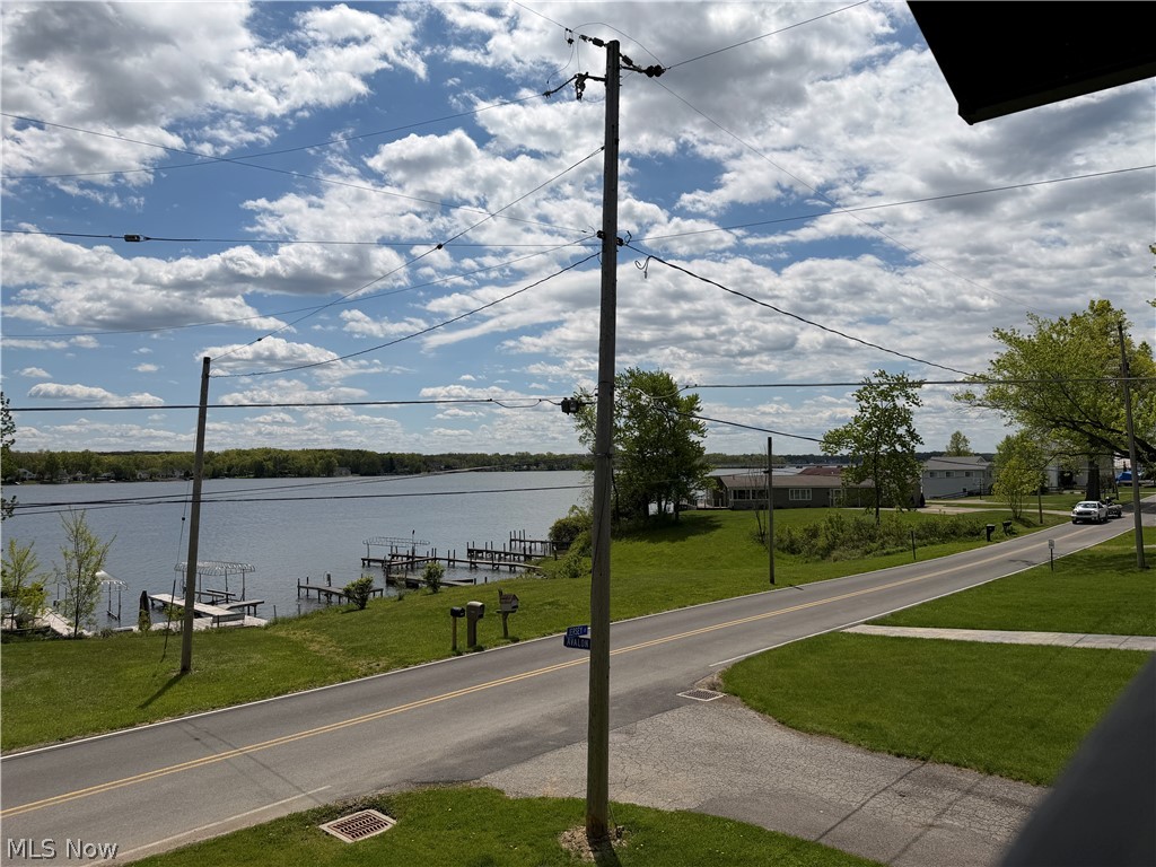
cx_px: 578
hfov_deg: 71.6
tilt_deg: +1.8
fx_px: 801
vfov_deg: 56.8
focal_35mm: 24
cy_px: 434
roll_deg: +1.0
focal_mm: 6.76
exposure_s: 1/17544
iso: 80
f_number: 1.78
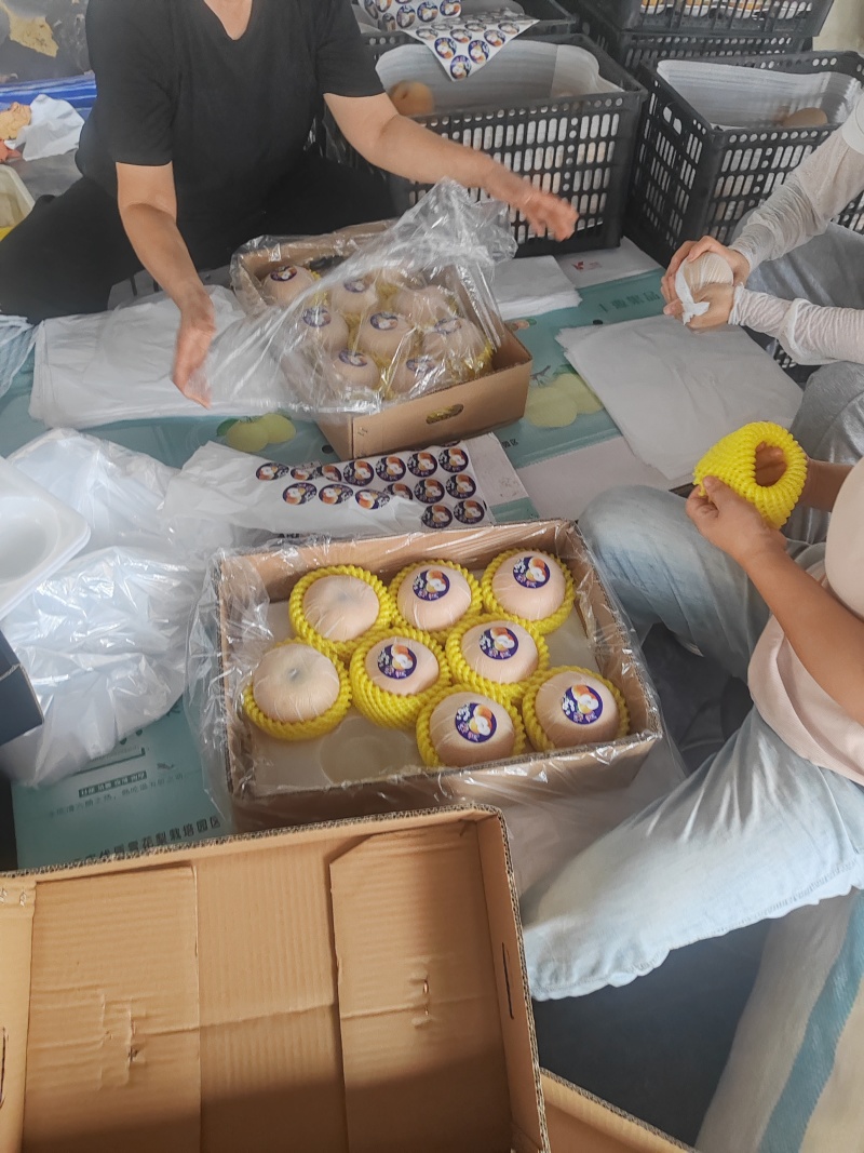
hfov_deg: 51.3
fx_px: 899
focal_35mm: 27
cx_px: 432
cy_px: 576
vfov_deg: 65.3
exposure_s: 1/100
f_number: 1.8
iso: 800
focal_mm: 6.14
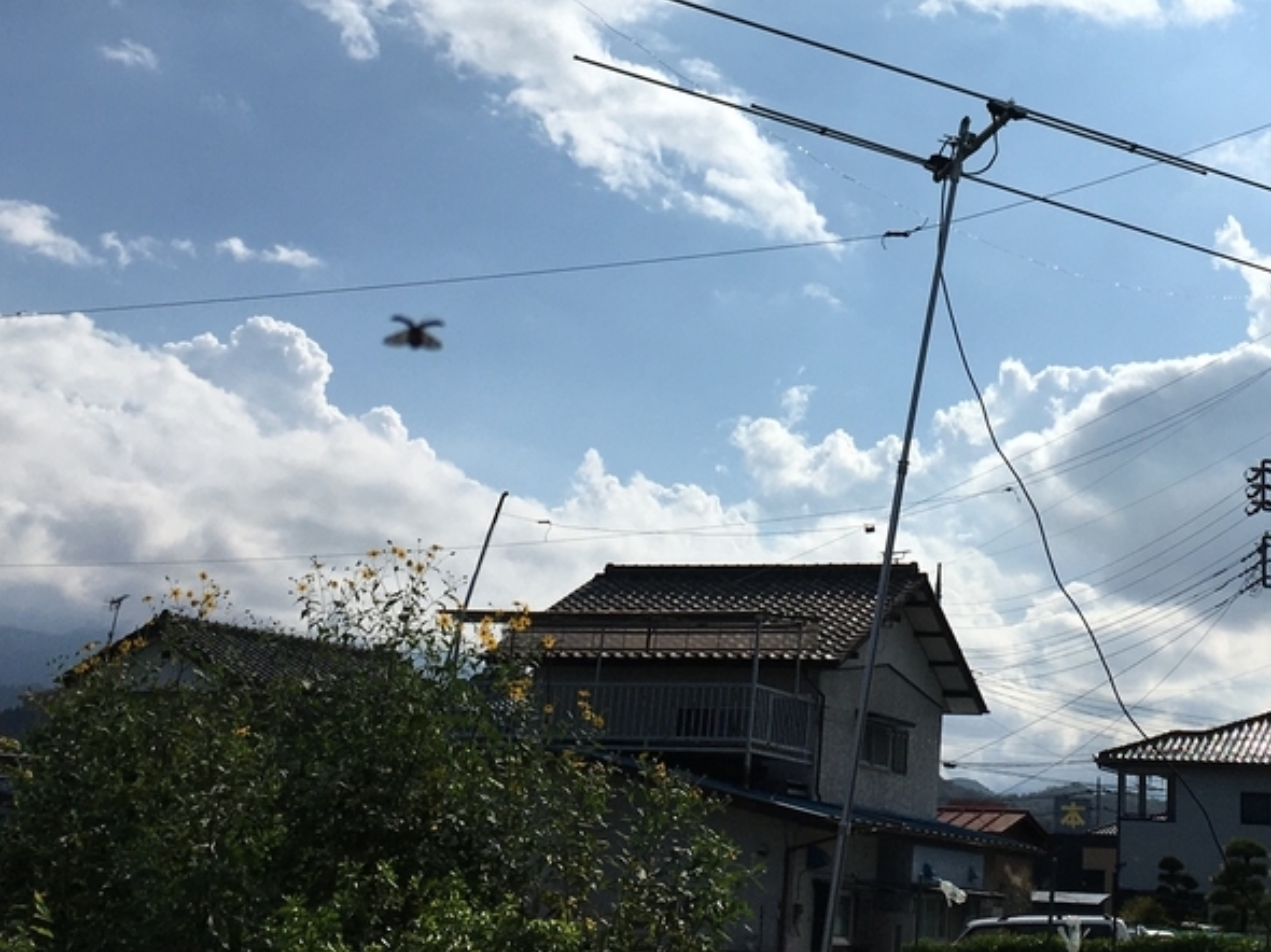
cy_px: 140
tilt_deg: +18.6
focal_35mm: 59
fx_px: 2165
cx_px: 939
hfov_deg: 32.2
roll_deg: -3.9
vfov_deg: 24.3
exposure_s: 1/6993
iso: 25
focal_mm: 4.15
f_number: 2.2
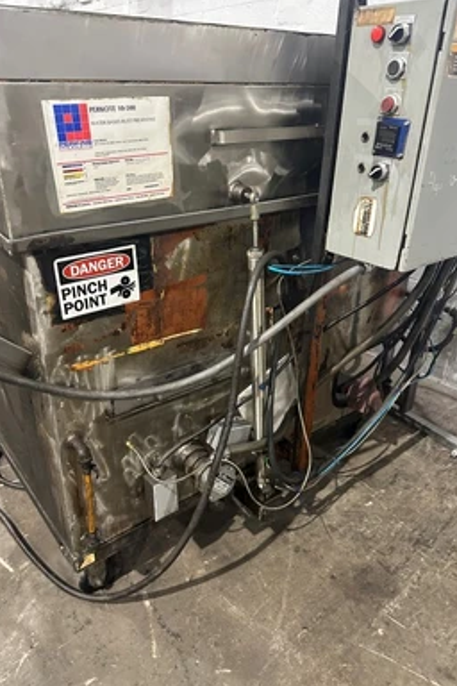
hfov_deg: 49.5
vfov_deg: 69.4
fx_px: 495
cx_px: 218
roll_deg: +0.0
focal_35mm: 26
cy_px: 343
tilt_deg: -23.2
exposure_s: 1/60
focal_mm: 6.86
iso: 800
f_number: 1.78
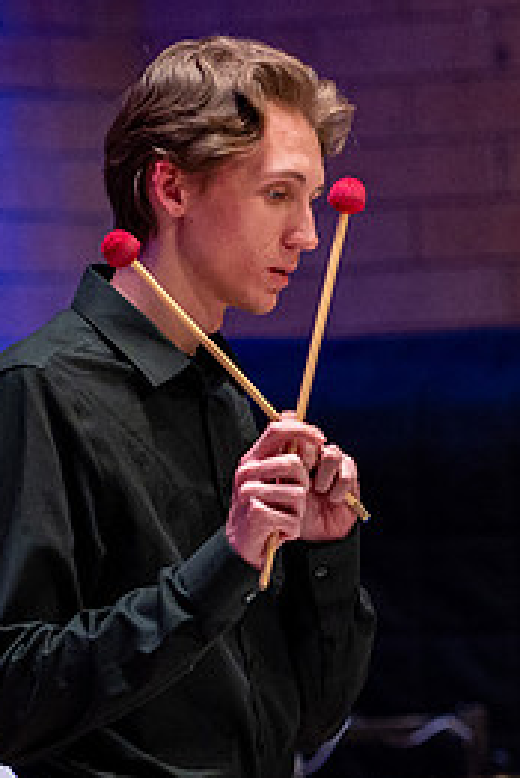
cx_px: 206
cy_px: 346
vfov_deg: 4.3
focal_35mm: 480
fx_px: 10385
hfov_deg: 2.9
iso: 2000
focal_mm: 135
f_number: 2.8
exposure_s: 1/320
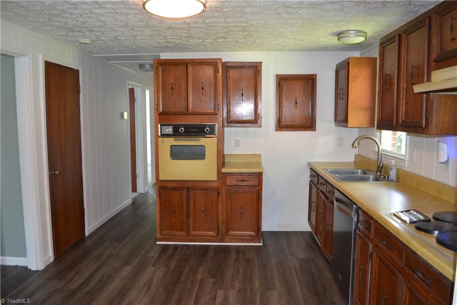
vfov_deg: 47.9
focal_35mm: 27
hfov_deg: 67.4
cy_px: 152
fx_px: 343
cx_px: 228
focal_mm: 18
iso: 720
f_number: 3.5
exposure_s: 1/60
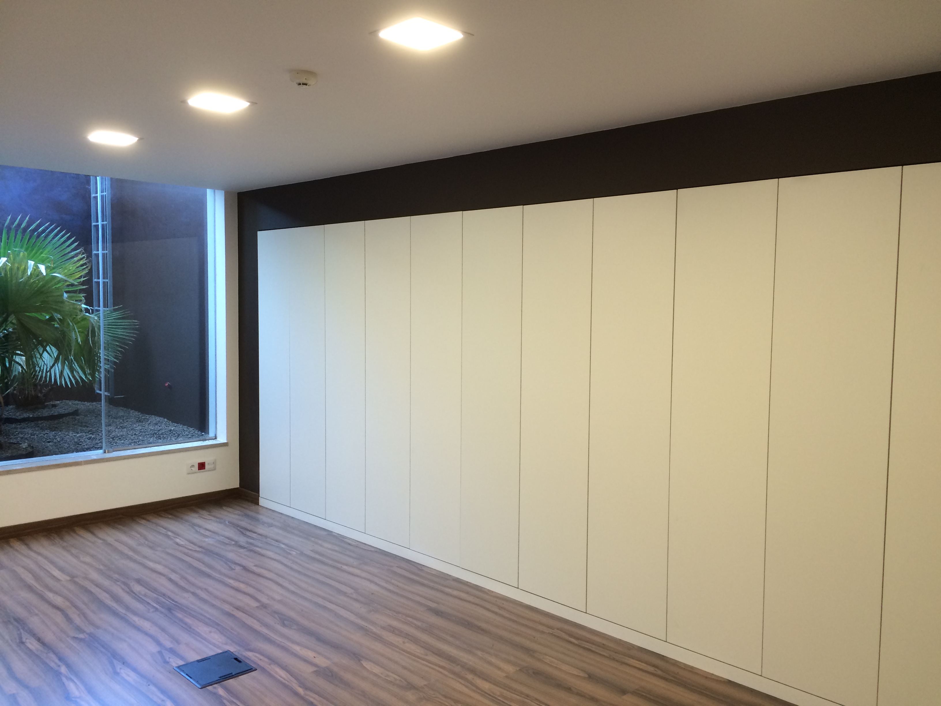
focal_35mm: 29
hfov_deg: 61.7
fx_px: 788
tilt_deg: -3.7
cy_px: 353
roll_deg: -1.1
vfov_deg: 48.2
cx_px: 470
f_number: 2.2
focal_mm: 4.15
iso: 64
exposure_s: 1/30
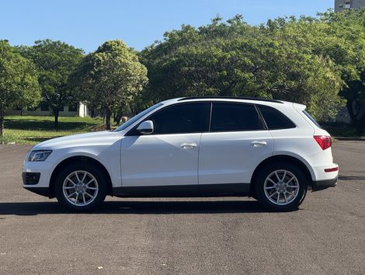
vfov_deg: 19.2
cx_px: 182
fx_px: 813
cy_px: 138
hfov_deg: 25.3
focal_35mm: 77
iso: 25
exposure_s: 1/704
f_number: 2.8
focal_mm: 9
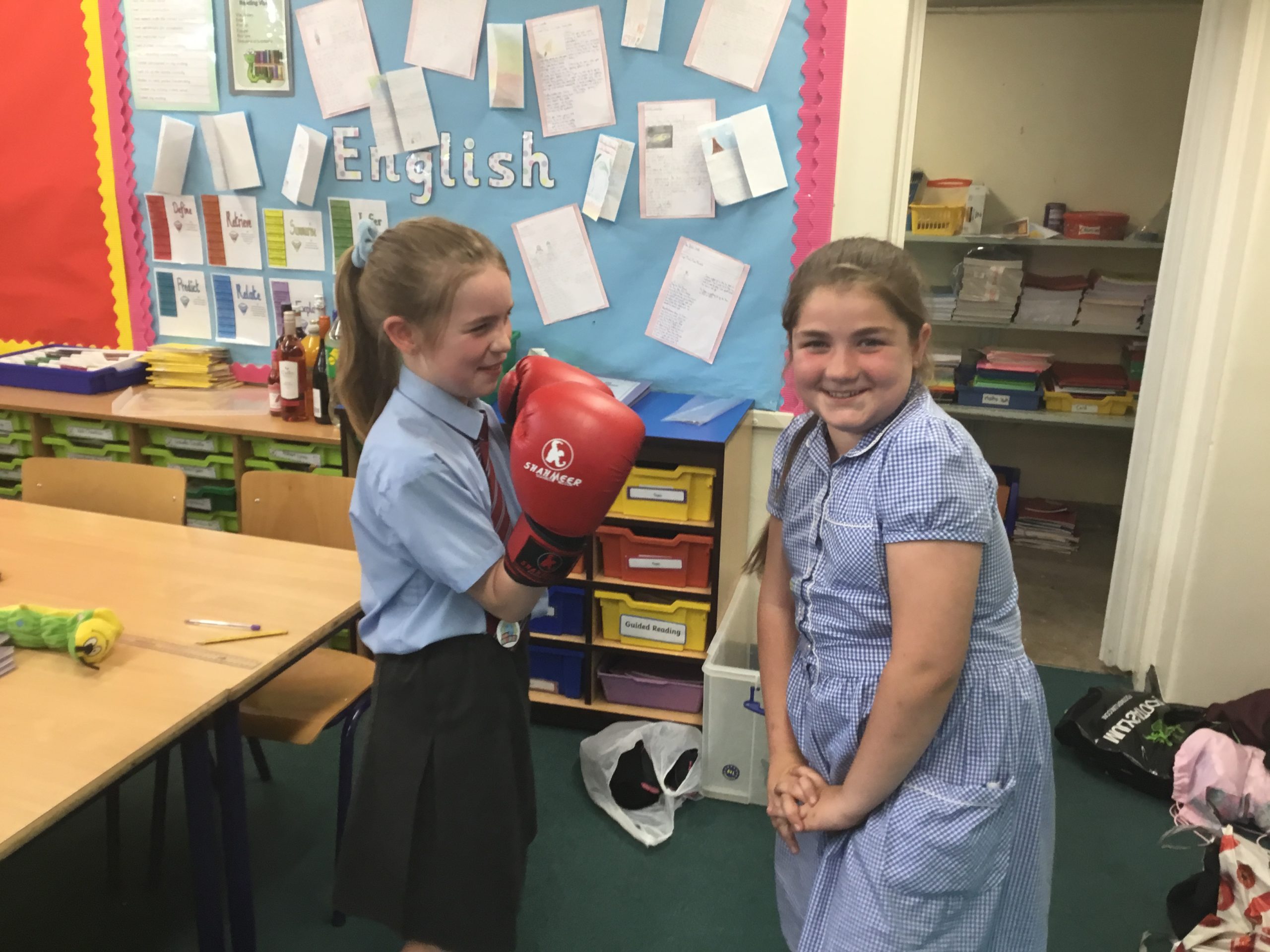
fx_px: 1137
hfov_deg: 58.4
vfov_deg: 45.4
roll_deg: -1.3
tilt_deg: -15.6
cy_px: 476
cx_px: 635
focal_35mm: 31
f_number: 2.4
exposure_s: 1/33
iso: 64
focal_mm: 3.3
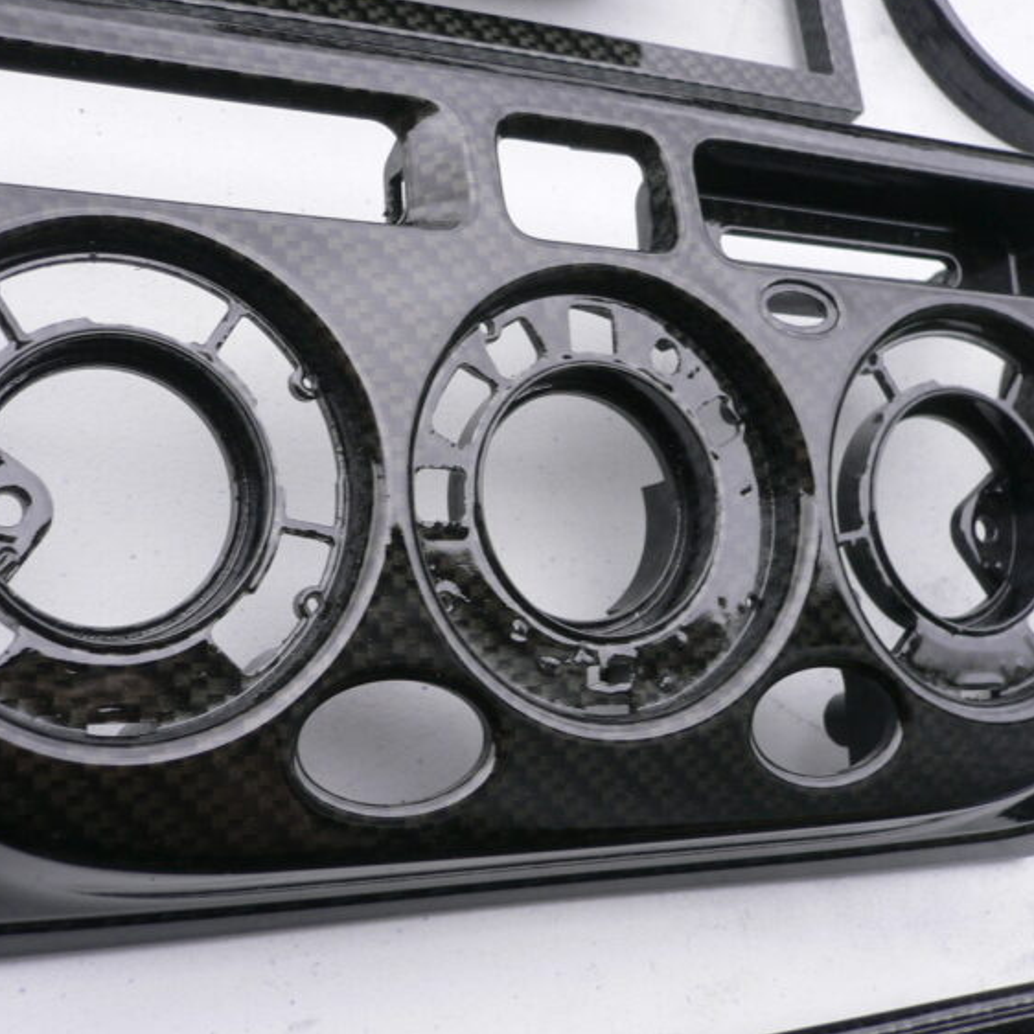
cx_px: 449
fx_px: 1487
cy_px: 513
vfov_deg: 38.3
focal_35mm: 44
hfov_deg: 38.3
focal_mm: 5.8
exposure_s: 1/160
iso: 80
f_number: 2.8
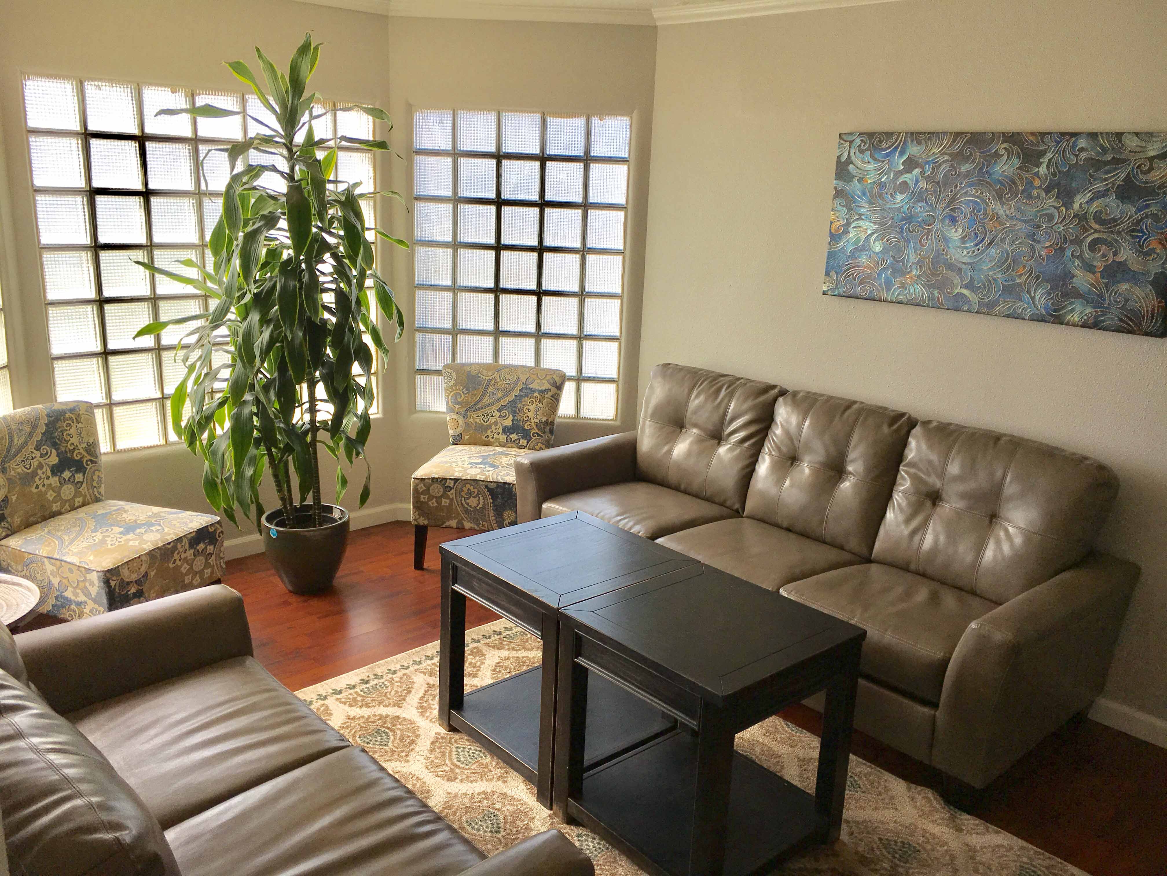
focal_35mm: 29
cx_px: 584
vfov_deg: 48.2
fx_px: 978
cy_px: 438
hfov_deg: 61.7
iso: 25
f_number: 2.2
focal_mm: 4.15
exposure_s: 1/361
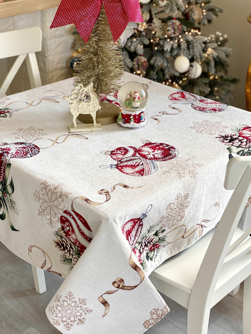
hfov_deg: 28.0
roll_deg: -1.6
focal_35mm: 52
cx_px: 126
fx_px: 503
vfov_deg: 36.8
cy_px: 167
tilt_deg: -27.0
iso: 40
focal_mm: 6
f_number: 2
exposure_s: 1/122
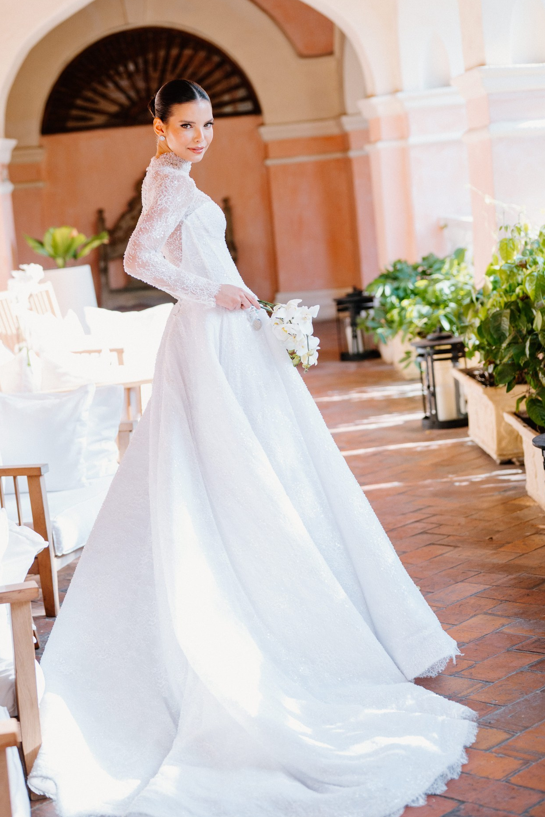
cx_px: 198
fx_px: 1566
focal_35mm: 69
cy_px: 298
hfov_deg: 19.7
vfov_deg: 29.1
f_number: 2.2
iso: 500
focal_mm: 50
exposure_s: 1/1250
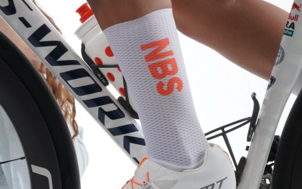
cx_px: 151
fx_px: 873
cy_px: 120
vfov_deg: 12.4
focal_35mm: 106
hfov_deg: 19.6
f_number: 16
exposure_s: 1/100
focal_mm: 69
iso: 1250
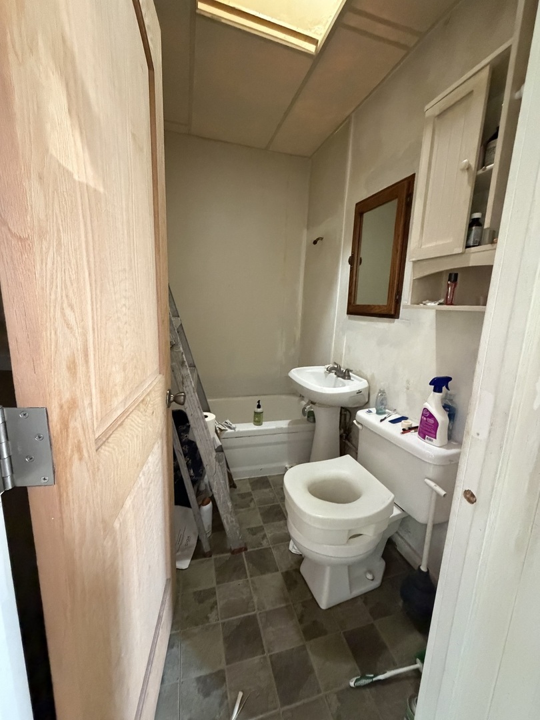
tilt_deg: -11.1
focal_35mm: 14
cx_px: 270
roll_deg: -3.0
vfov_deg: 102.1
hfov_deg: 85.7
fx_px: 291
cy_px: 360
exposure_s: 1/60
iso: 1250
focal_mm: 2.22
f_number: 2.2
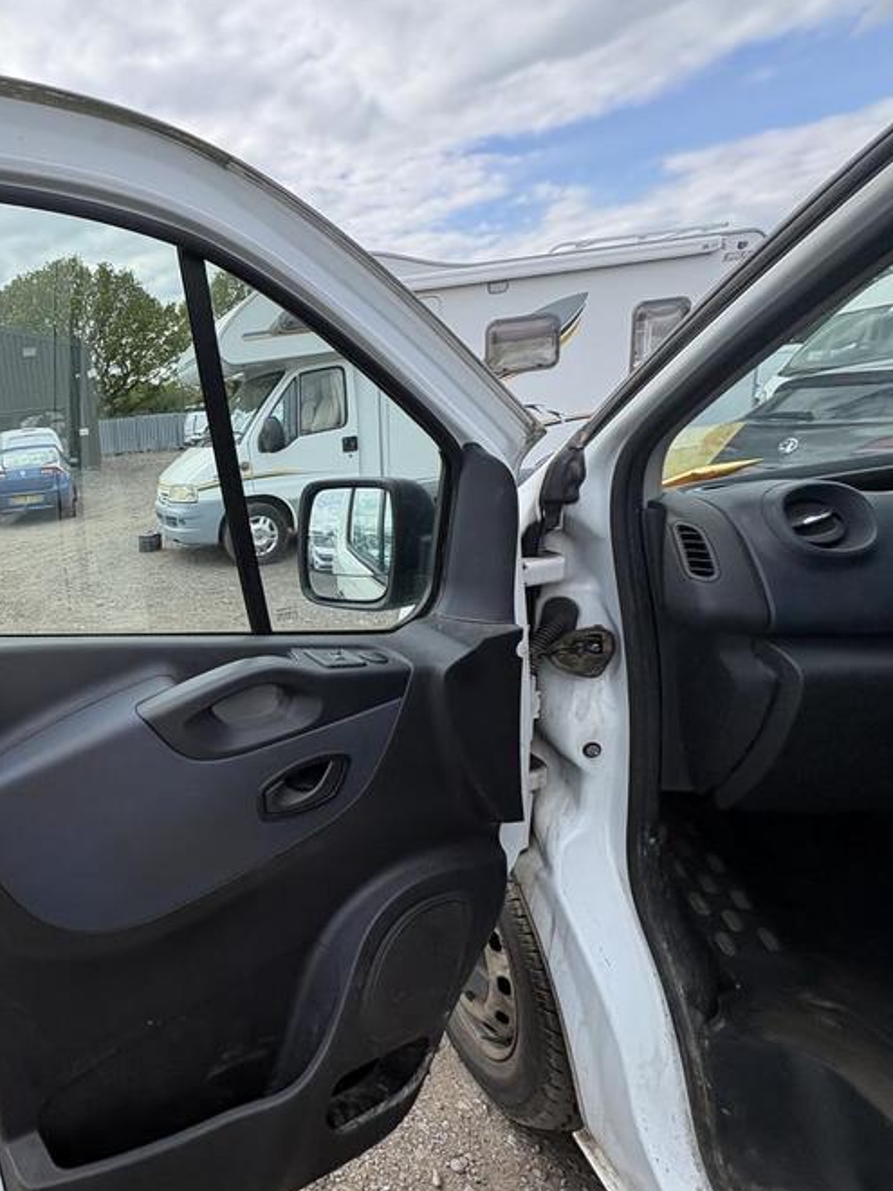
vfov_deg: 84.7
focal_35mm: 19
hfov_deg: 59.2
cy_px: 596
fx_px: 654
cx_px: 99
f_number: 2.2
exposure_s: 1/470
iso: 50
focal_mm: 2.22
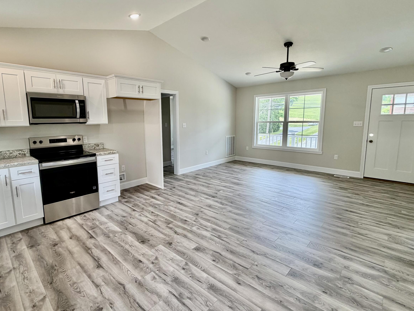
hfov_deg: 87.4
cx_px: 185
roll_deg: +0.7
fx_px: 215
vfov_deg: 71.6
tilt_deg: -7.5
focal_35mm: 18
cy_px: 148
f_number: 2.2
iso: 100
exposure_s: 1/120
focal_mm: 2.22
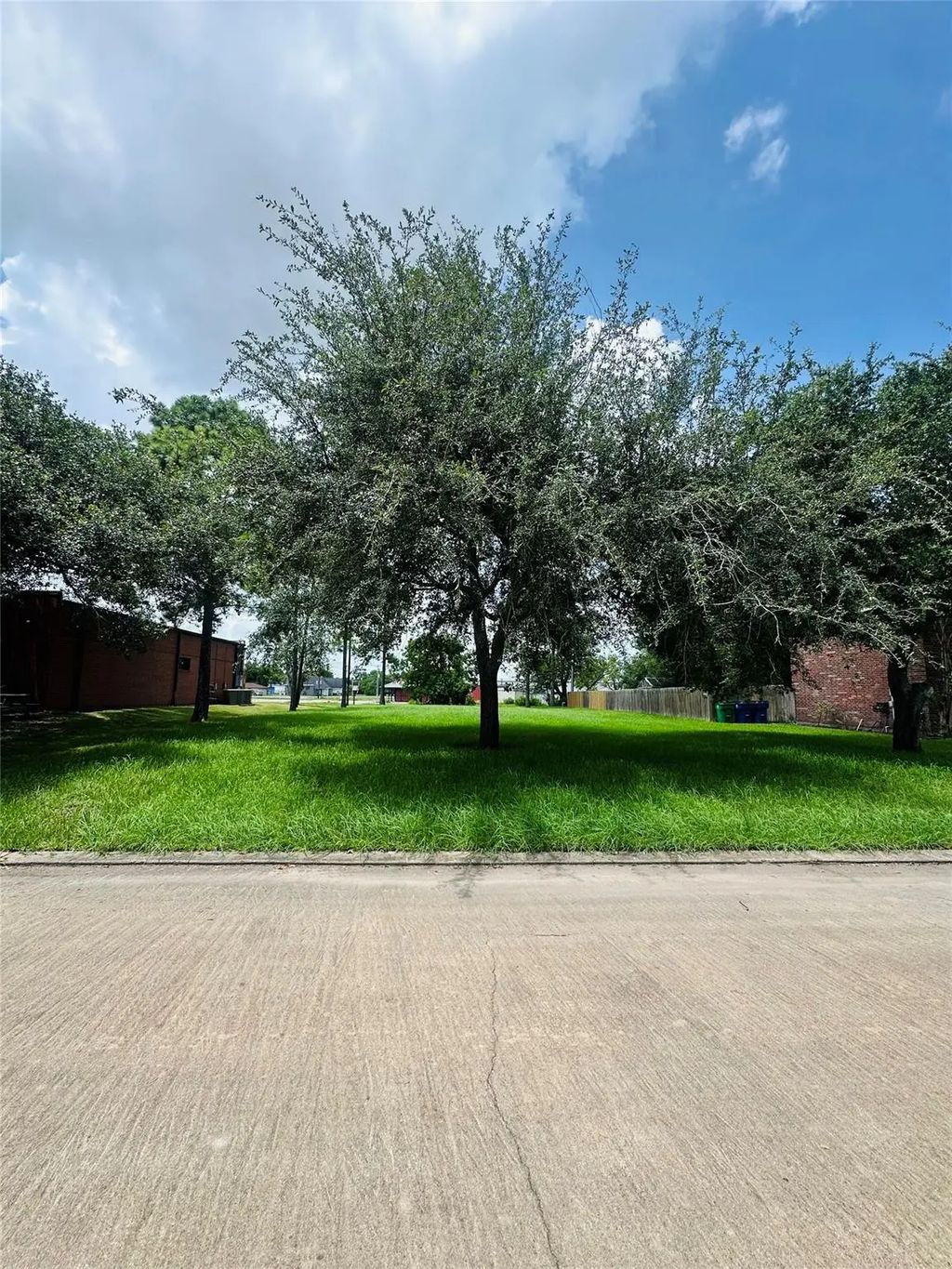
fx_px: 513
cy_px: 634
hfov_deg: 85.7
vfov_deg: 102.1
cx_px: 476
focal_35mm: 14
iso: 40
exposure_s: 1/734
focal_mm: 2.22
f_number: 2.2
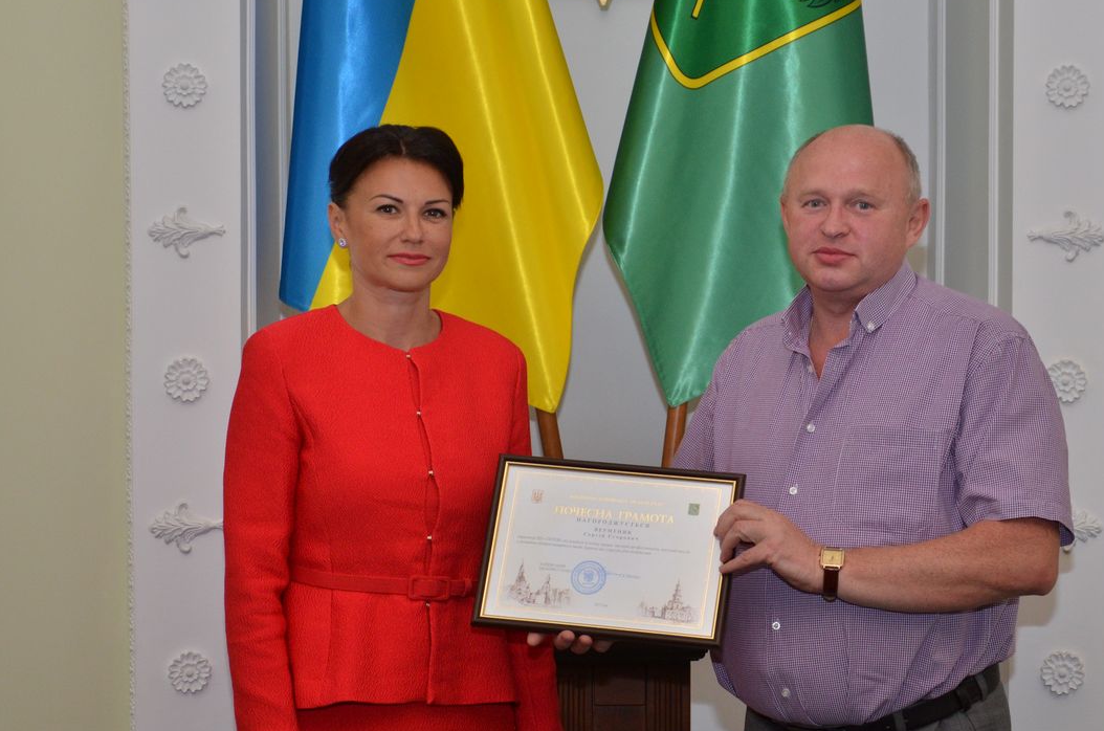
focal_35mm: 90
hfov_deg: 22.7
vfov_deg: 15.2
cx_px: 595
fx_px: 2744
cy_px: 388
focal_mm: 45
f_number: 4.8
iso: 800
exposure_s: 1/250
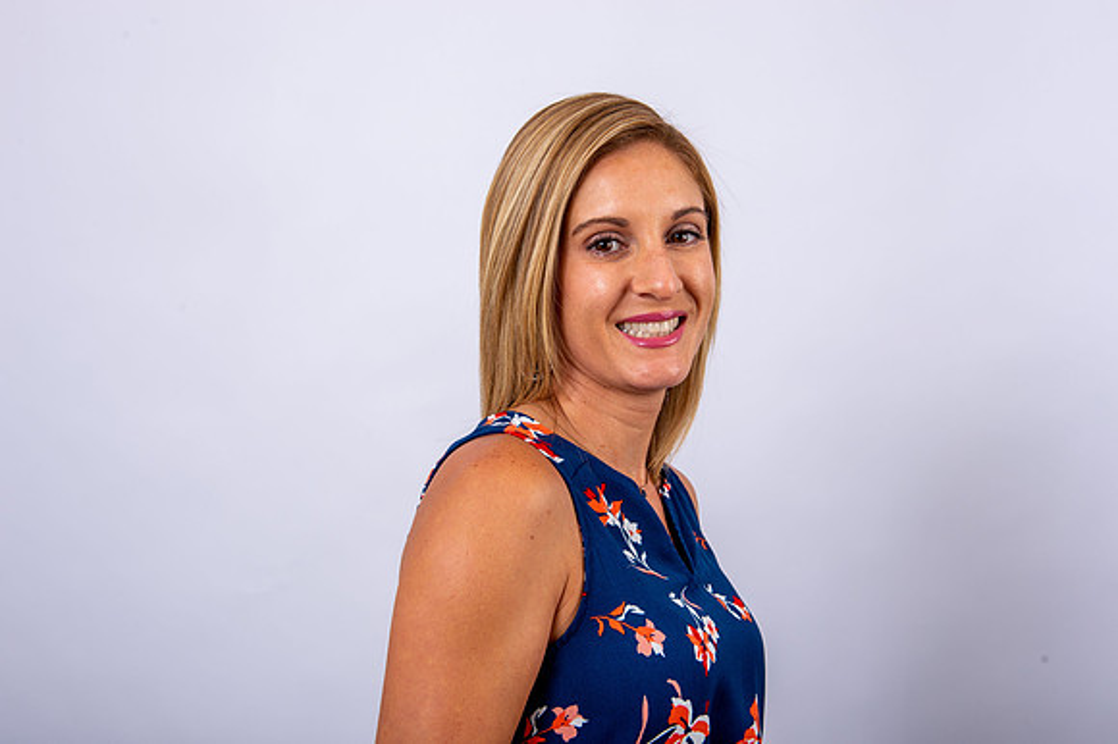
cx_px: 559
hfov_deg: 46.4
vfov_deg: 31.9
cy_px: 372
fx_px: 1304
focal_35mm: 42
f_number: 9
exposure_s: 1/250
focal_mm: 42
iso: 125
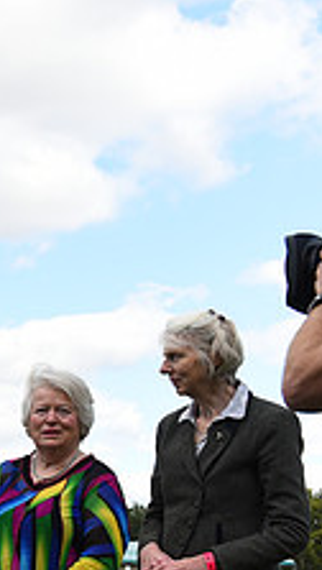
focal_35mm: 87
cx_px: -394
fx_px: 1316
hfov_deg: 11.9
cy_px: 491
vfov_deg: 23.9
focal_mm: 32
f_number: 5.6
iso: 640
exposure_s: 1/1600
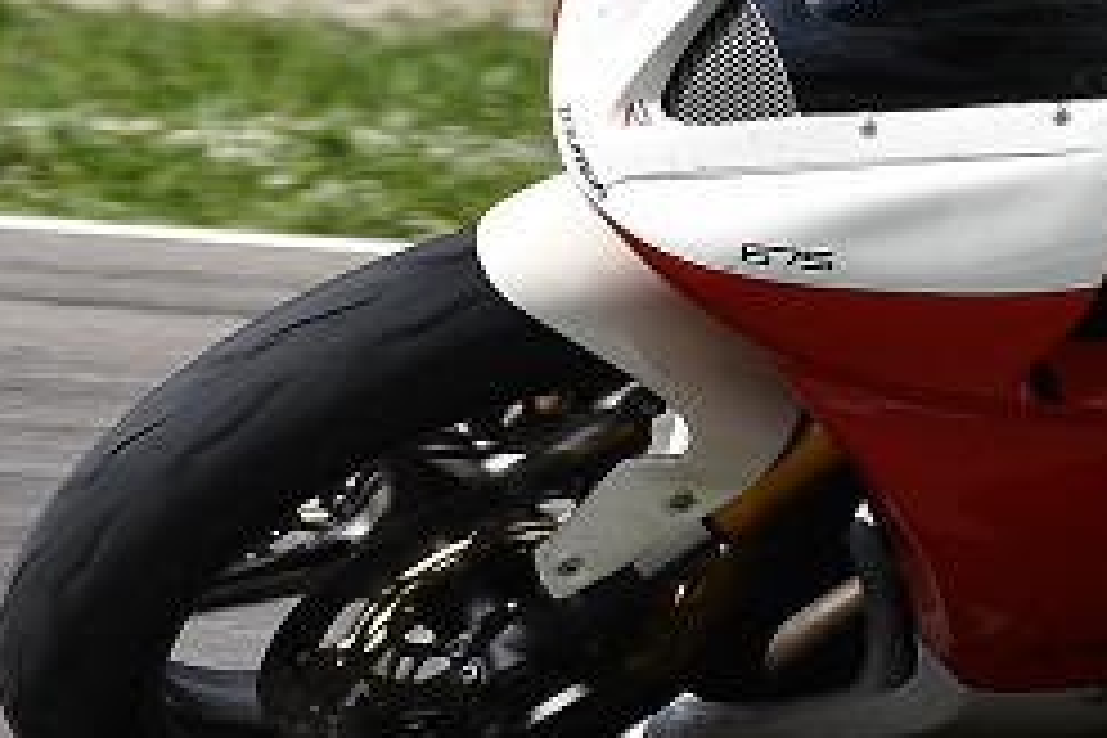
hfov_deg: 1.2
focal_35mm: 1749
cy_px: 9
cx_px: 1642
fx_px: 53778
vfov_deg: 0.8
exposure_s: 1/1000
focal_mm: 280
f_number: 10
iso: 500
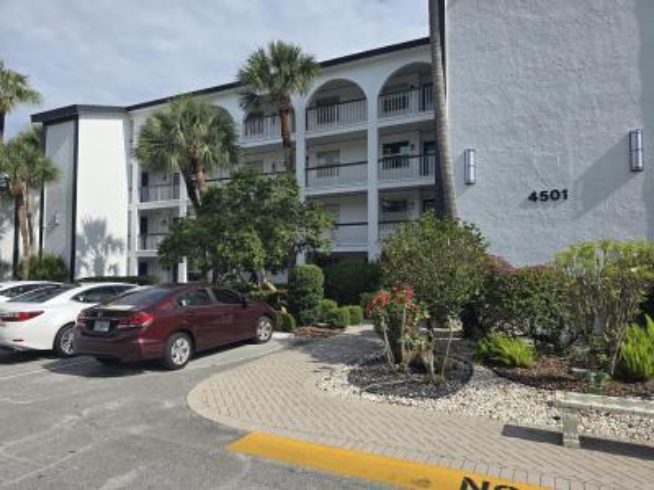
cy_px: 245
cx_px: 327
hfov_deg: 73.9
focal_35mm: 23
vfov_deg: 58.9
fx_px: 435
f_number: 1.7
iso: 12
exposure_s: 1/929
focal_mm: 6.3
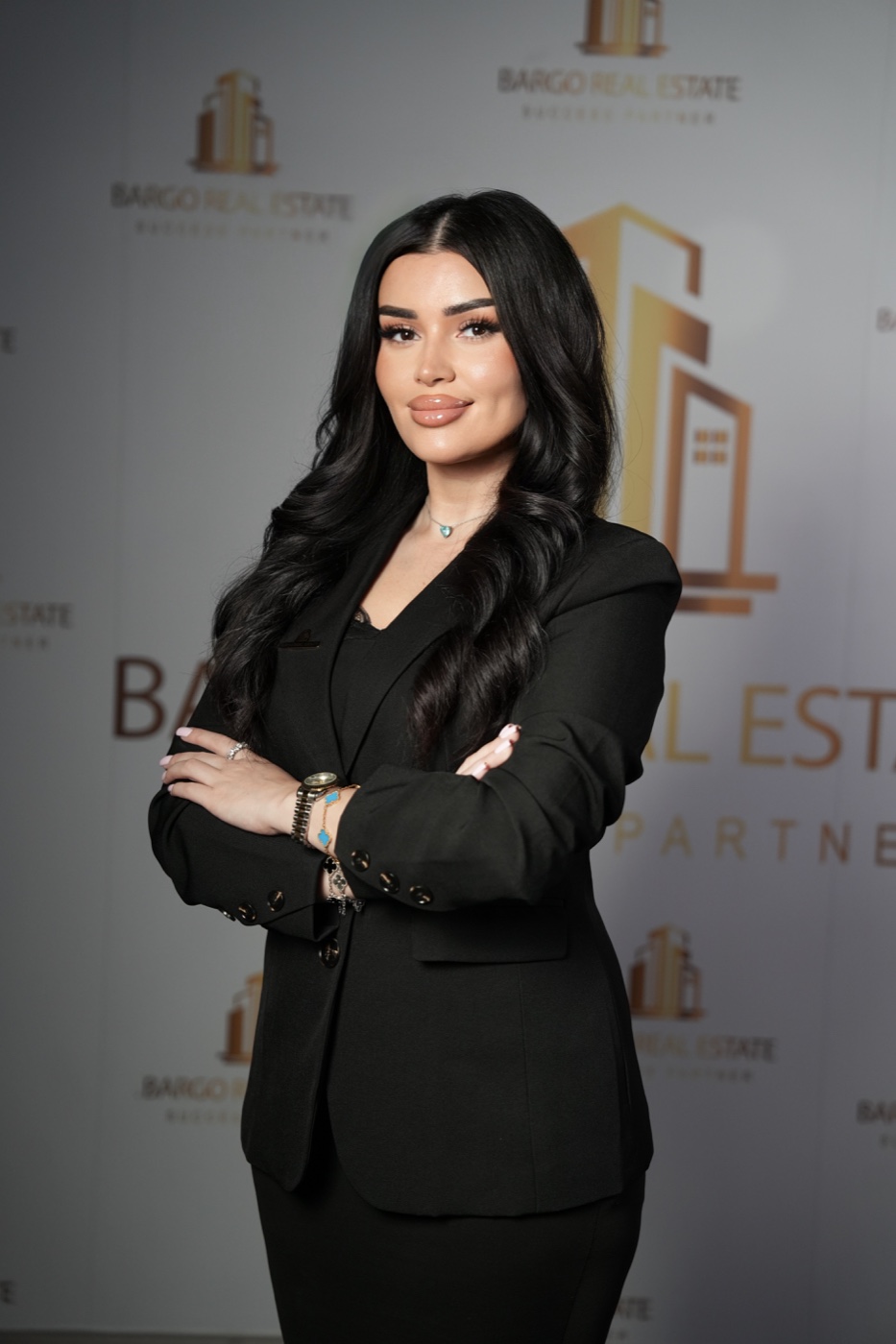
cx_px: 448
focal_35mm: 70
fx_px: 2614
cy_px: 672
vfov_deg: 28.8
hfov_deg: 19.5
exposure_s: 1/80
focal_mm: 70
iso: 1000
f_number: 2.8
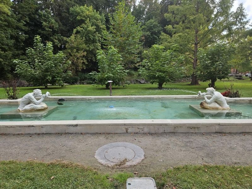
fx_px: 167
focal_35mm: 23
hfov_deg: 73.9
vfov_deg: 58.9
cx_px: 126
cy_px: 94
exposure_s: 1/303
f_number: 1.8
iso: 25
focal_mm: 5.4
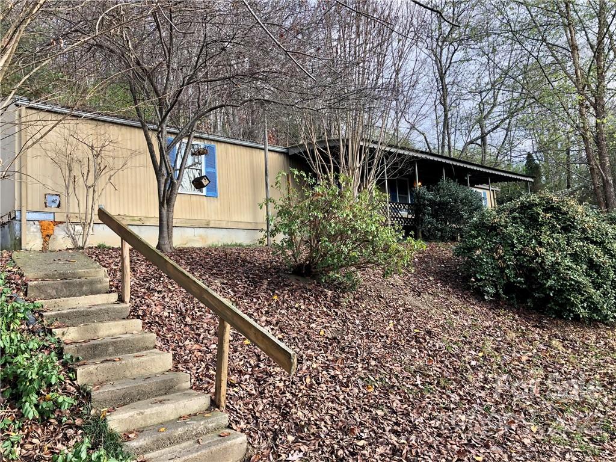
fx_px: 498
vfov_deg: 49.7
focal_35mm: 28
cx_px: 308
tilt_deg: +6.5
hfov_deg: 63.4
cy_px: 231
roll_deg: +3.0
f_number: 1.8
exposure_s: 1/125
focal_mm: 3.99
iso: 20
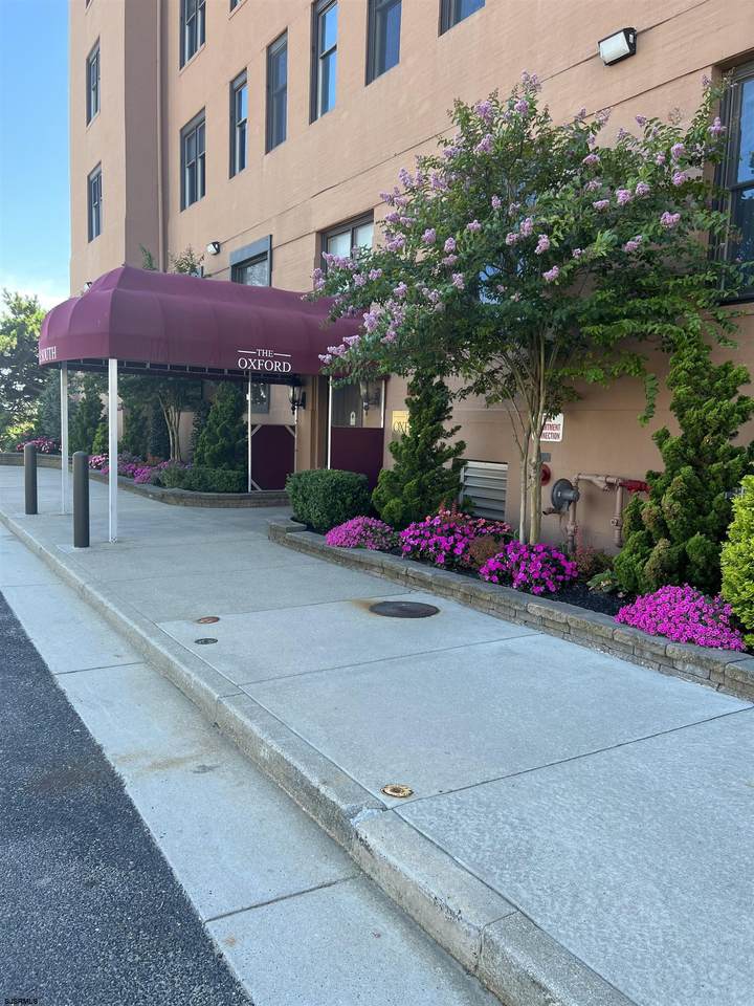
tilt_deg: -3.5
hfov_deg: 53.1
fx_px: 755
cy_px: 503
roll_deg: -1.0
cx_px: 377
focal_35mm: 26
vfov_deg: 67.3
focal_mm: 5.7
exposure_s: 1/502
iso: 50
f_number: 1.5
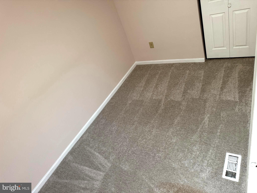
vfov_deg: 56.8
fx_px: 178
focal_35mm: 24
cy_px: 96
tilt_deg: -34.4
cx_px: 128
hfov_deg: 71.6
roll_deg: +24.7
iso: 200
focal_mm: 6.76
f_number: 1.78
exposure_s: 1/85
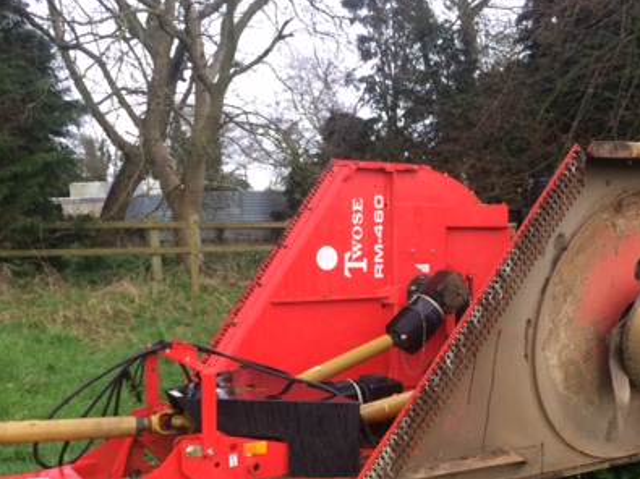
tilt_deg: -7.2
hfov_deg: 40.1
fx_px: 869
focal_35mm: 47
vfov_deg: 30.4
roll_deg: +2.9
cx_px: 412
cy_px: 353
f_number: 2.2
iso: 80
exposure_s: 1/33
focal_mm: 4.15
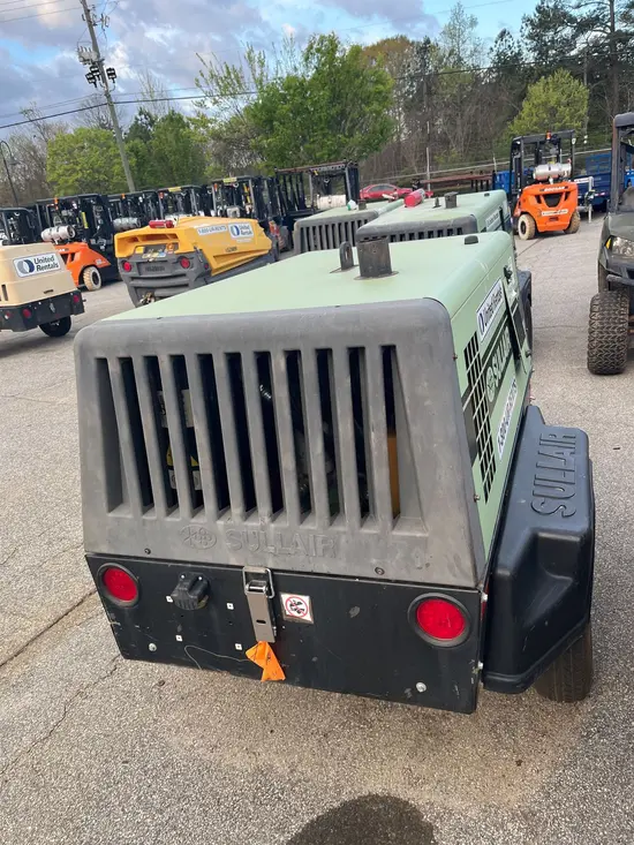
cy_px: 422
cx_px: 317
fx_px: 635
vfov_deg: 67.3
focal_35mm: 26
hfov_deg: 53.1
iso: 50
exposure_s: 1/327
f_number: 1.6
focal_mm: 5.1
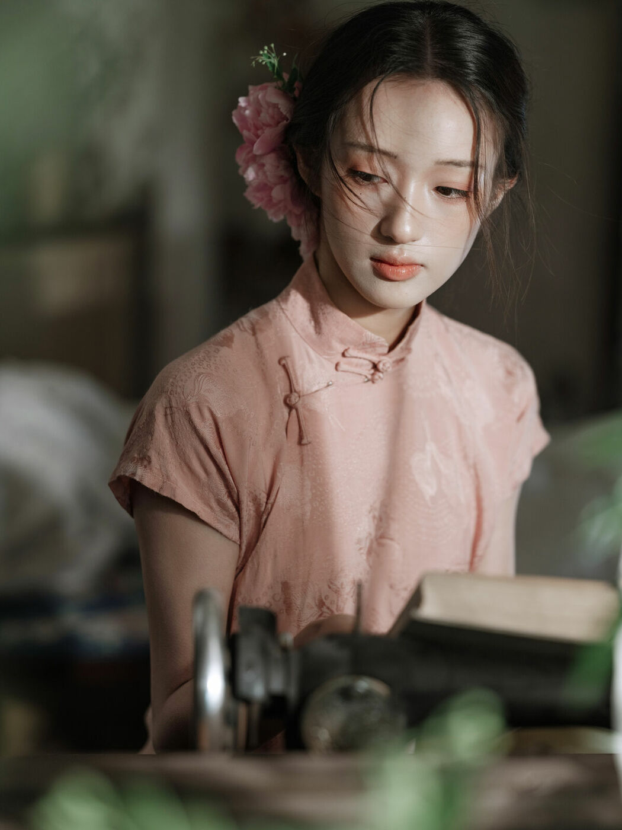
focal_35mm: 87
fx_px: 2084
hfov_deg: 17.0
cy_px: 415
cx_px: 311
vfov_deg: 22.5
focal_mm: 110
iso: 1250
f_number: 2.8
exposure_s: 1/200
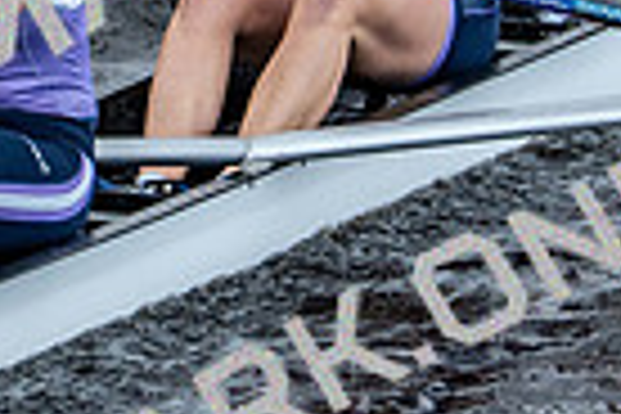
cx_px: 544
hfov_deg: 1.1
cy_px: -349
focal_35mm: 1898
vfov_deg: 0.7
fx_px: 32738
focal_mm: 452
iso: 1600
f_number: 6.3
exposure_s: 1/1250
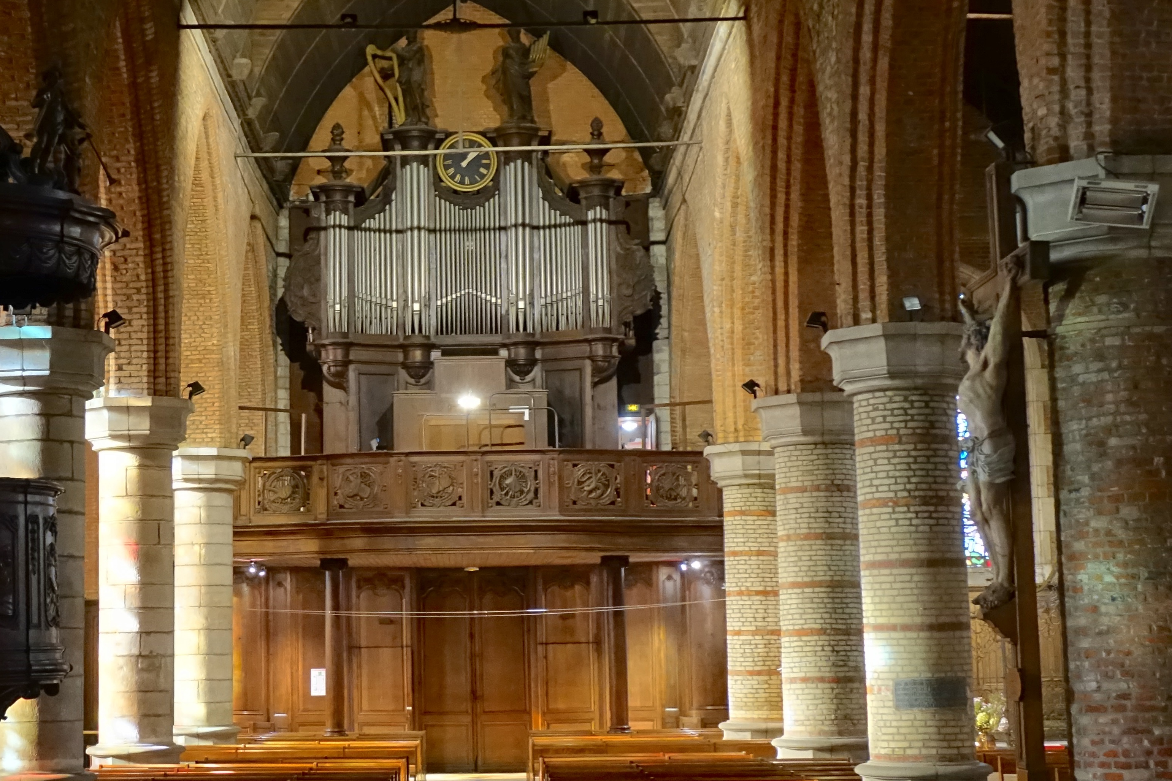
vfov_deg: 19.2
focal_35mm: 71
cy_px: 337
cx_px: 431
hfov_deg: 28.3
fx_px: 2311
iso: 2500
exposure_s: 1/40
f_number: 2.8
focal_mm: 14.53
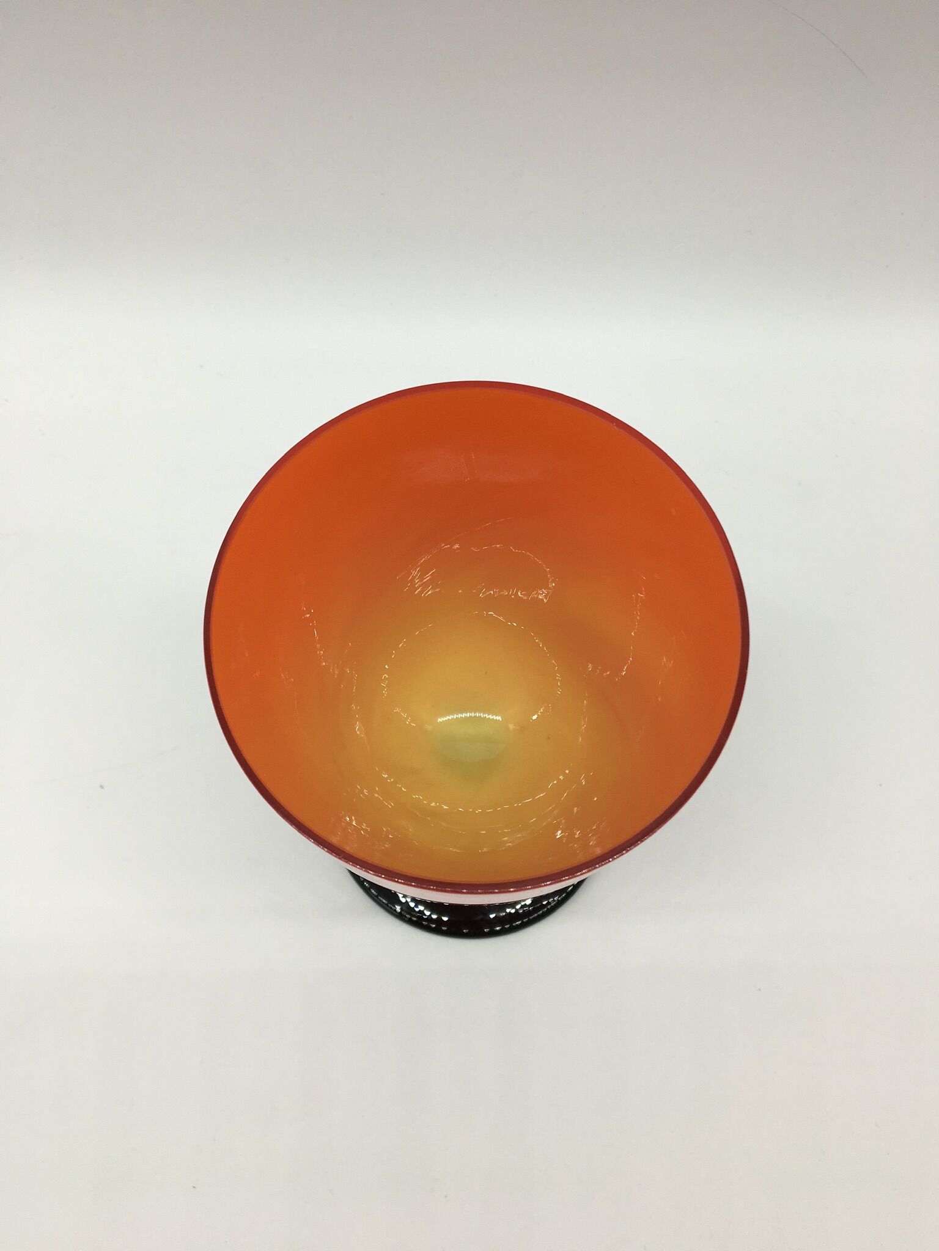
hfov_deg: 48.2
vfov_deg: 61.7
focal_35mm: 29
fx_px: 1049
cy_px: 626
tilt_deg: -69.0
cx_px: 470
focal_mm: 4.15
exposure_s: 1/257
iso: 25
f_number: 2.2
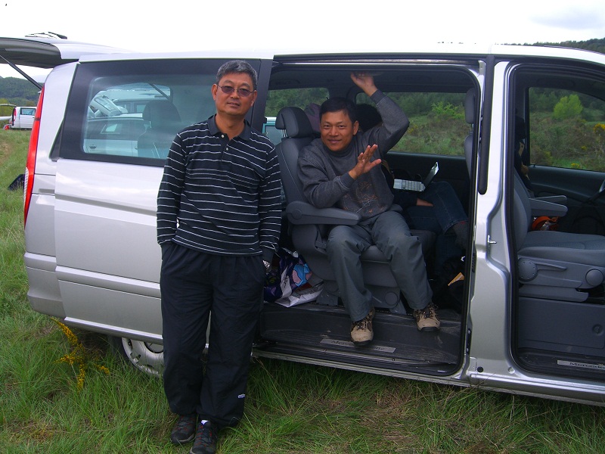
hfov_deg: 49.0
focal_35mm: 38
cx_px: 302
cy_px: 227
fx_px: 664
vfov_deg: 37.7
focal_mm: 7.9
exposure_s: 1/60
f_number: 4
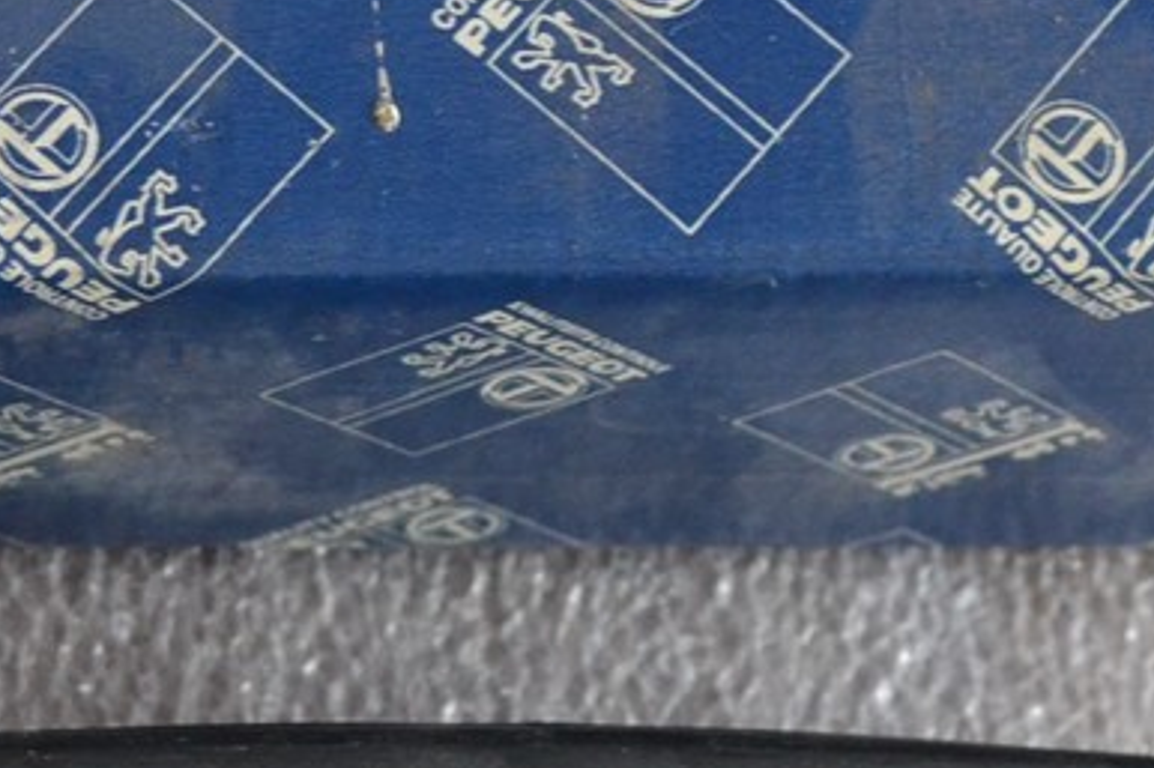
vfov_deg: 8.1
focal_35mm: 168
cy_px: 628
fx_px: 5383
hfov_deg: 12.2
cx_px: 511
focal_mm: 32
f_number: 4.8
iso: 1400
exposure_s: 1/60
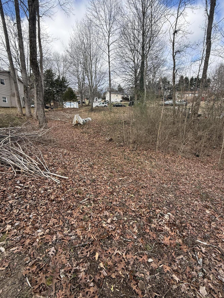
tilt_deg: -11.5
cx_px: 114
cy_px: 150
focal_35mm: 16
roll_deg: -0.1
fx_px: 138
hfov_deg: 78.1
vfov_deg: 94.5
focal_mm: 2.22
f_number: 2.2
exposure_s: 1/419
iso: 64
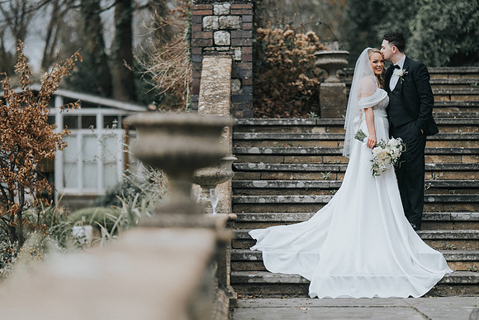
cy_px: 166
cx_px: 240
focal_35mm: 93
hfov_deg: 21.8
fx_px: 1242
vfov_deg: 14.7
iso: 400
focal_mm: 85
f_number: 1.2
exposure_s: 1/6400
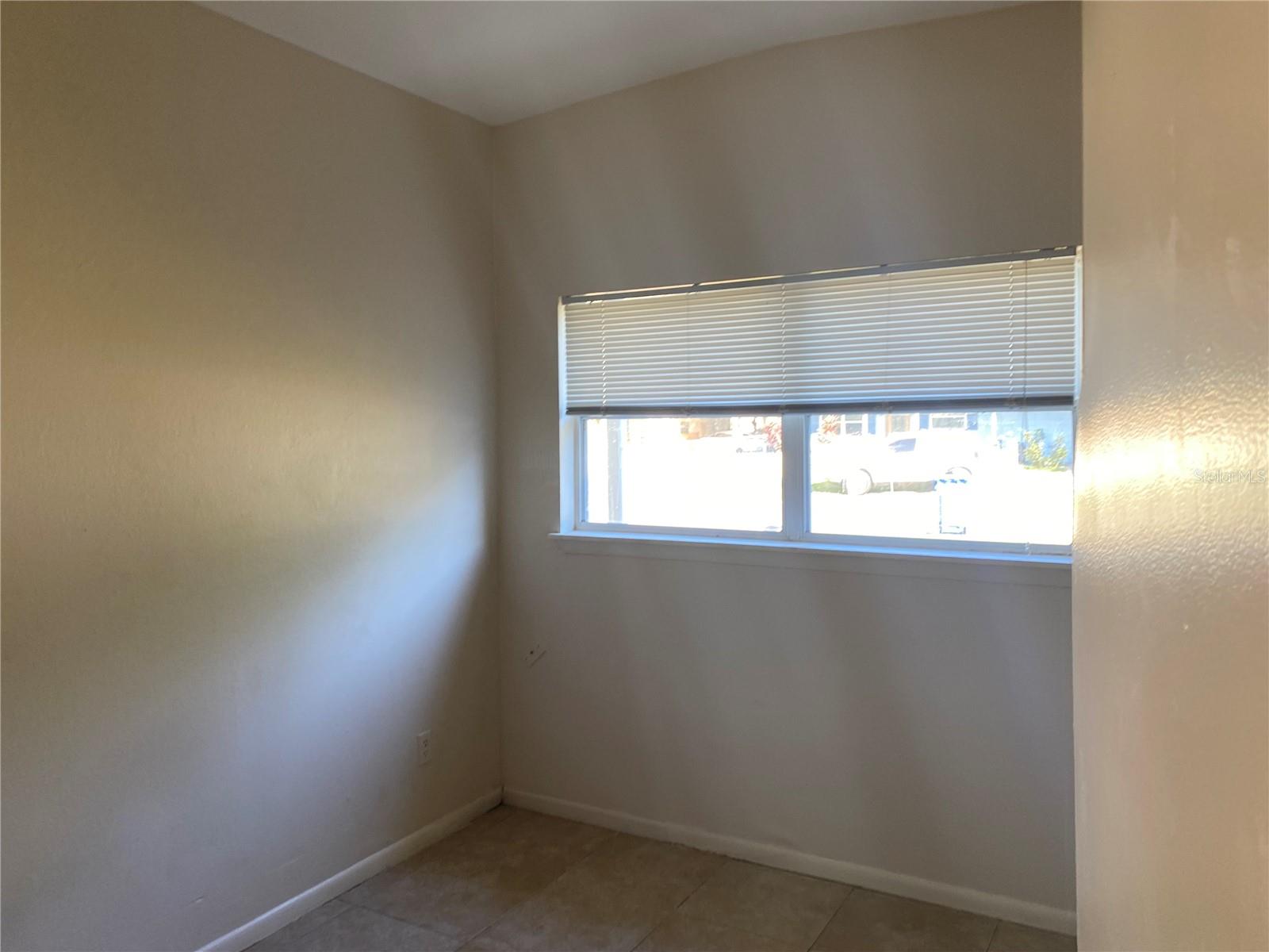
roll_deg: +0.3
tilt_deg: -1.7
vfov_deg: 53.1
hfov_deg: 67.3
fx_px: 953
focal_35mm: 26
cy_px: 476
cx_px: 634
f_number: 1.8
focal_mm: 4.25
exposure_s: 1/120
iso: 64
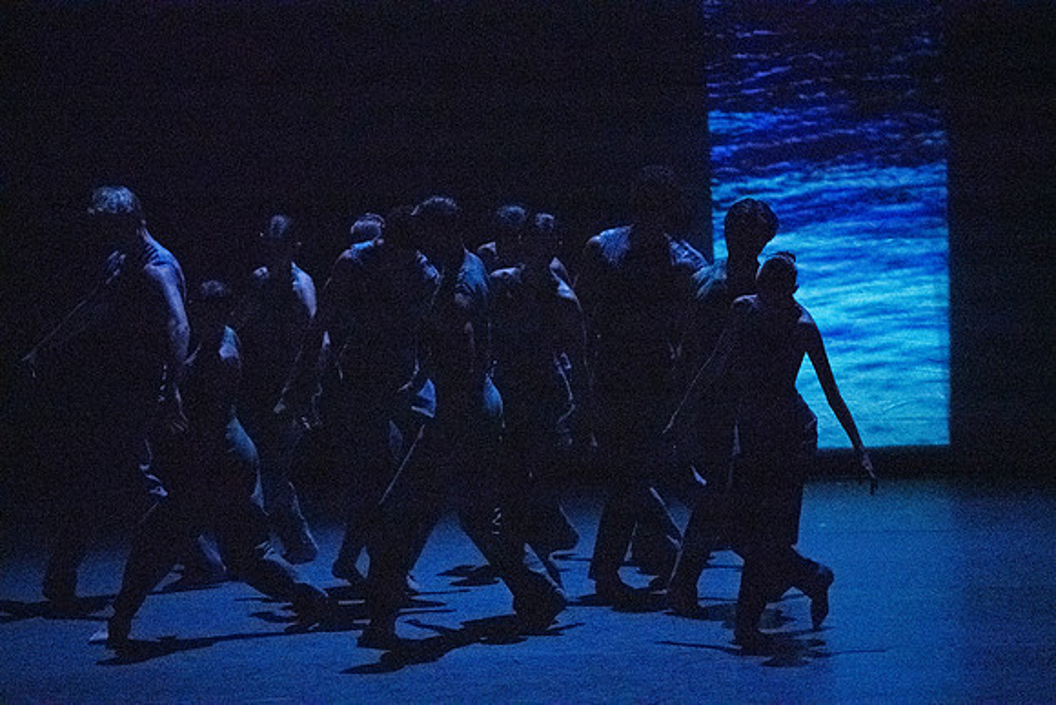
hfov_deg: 5.2
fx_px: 11736
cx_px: 528
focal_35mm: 400
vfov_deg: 3.4
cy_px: 352
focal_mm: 400
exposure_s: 1/400
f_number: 5.6
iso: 25600
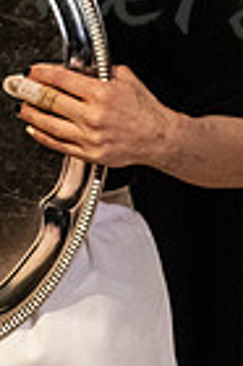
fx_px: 6648
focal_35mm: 655
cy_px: 60
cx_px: -318
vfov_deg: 3.2
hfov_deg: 2.1
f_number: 2.8
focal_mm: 90.6
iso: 2000
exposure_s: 1/250
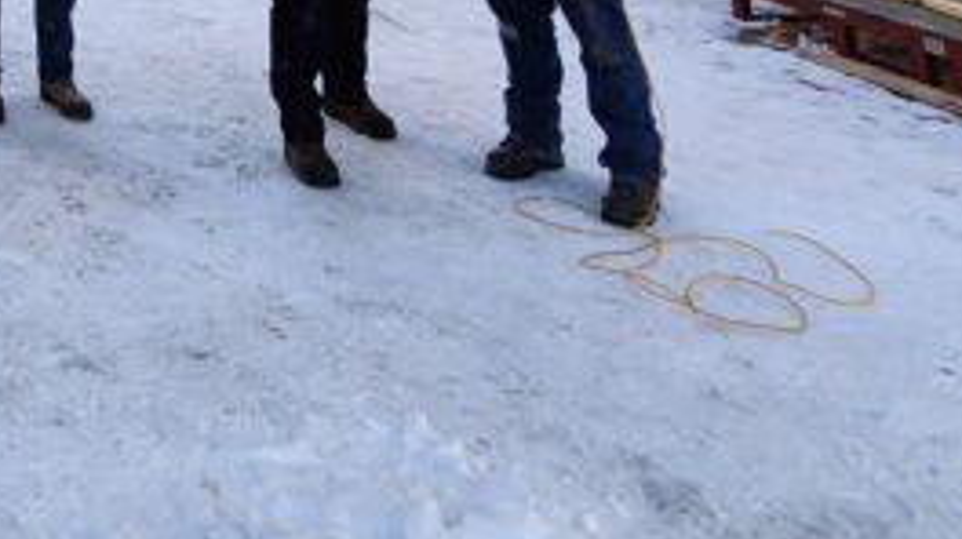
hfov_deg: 30.5
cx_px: -262
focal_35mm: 55
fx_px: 1402
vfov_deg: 15.4
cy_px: -648
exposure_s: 1/447
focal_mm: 1.74
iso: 40
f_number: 2.2
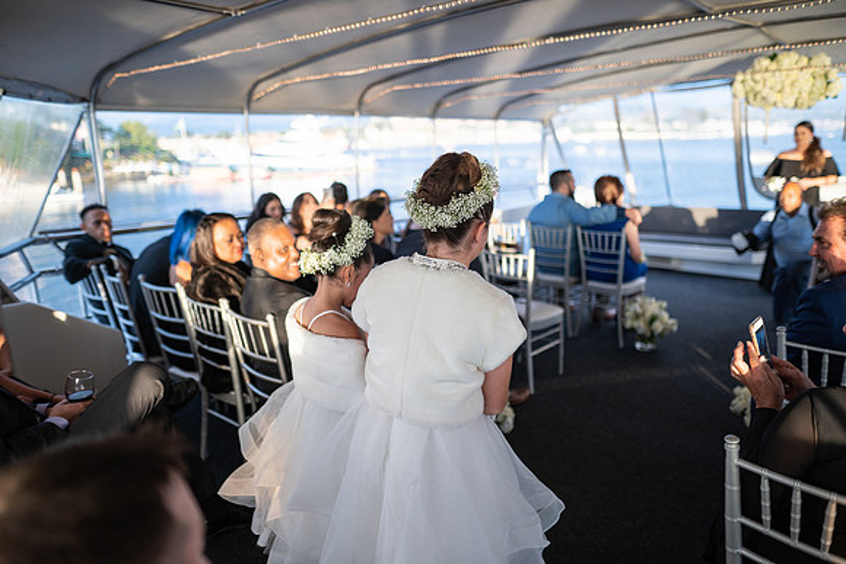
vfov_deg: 53.2
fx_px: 564
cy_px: 282
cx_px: 423
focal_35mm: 24
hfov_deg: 73.7
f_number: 1.4
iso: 125
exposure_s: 1/1000
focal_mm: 24
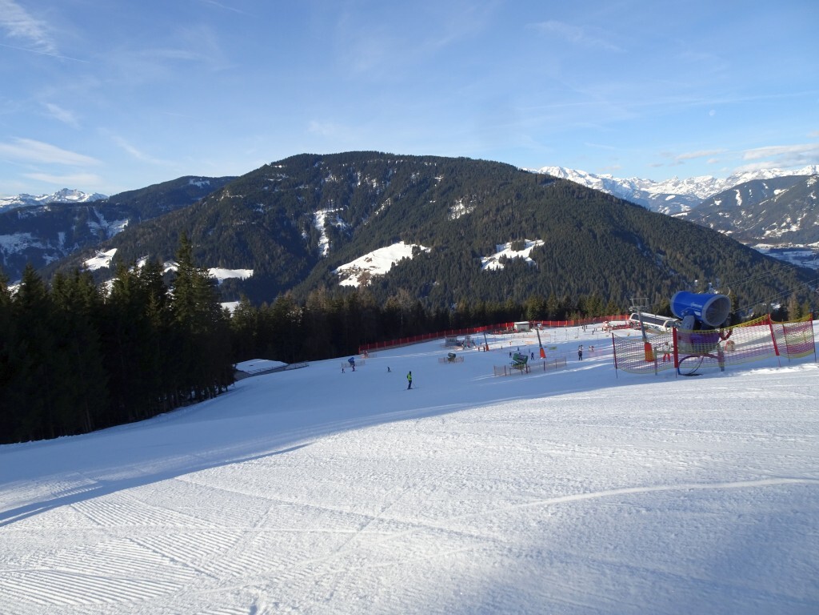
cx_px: 410
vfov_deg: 56.8
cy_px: 308
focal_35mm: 24
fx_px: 568
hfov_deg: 71.6
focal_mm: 4.1
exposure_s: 1/800
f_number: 3.5
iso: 80
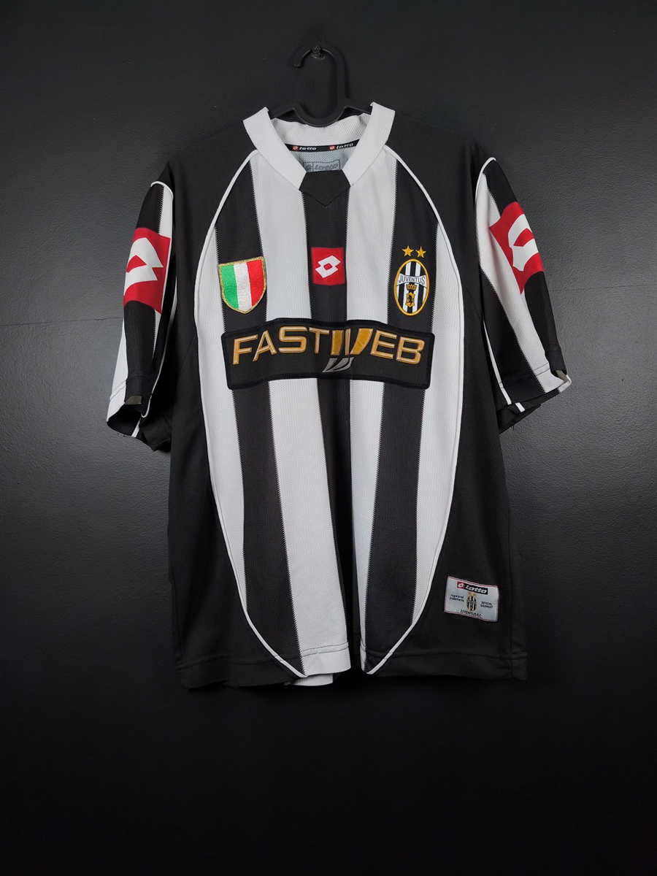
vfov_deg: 73.9
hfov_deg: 58.9
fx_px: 582
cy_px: 438
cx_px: 328
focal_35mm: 23
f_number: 1.6
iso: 400
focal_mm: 6.57
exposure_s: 1/200
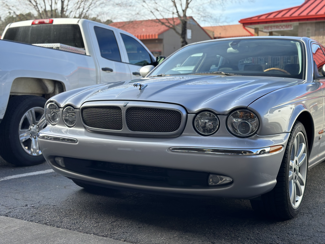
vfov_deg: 30.3
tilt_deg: -6.3
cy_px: 122
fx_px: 451
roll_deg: +0.6
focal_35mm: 48
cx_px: 162
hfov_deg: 39.7
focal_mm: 6.86
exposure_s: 1/1227
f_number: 1.78
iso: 80
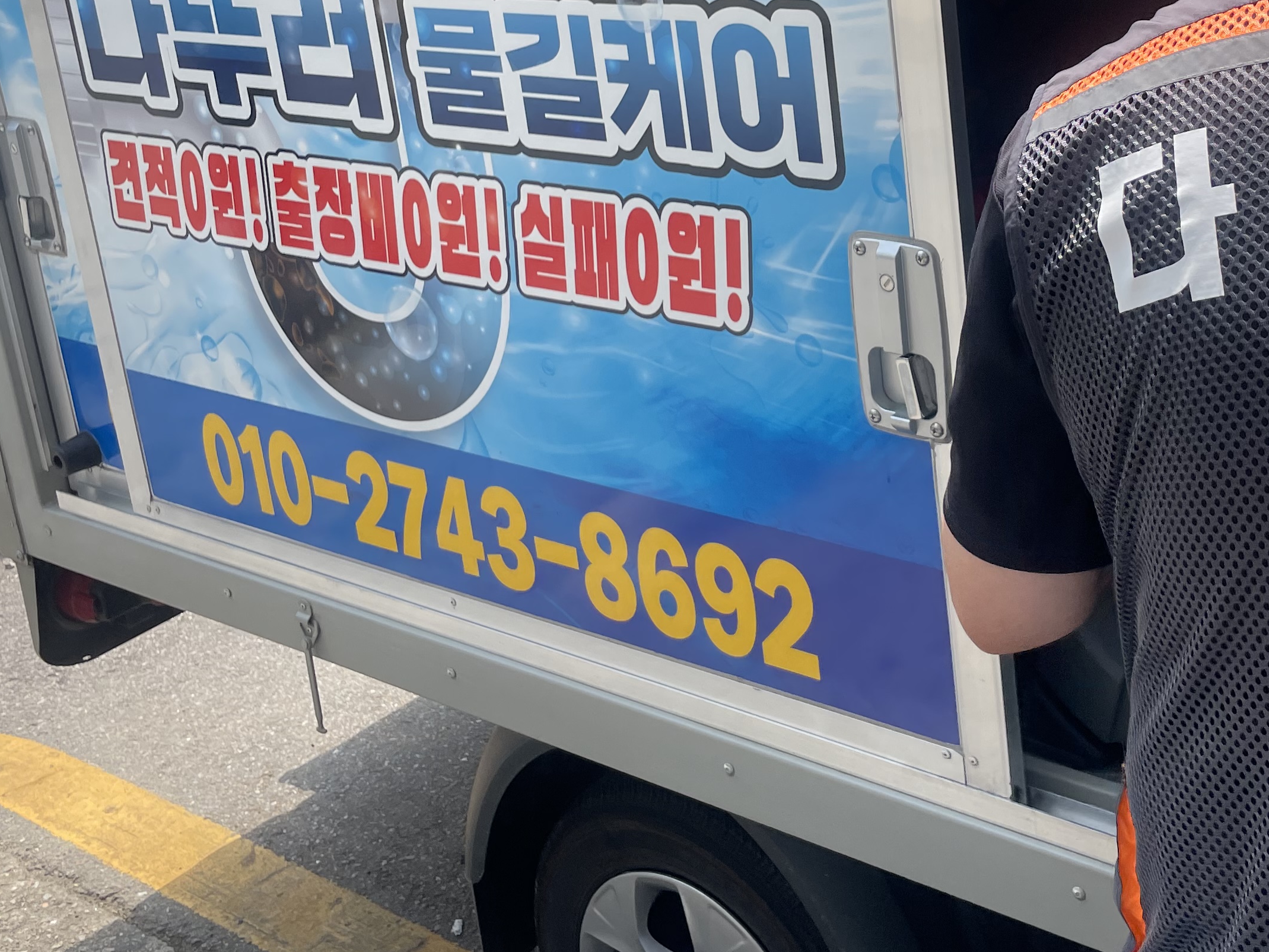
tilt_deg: -9.6
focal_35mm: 49
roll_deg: +3.7
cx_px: 923
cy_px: 171
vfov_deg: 28.9
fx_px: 1797
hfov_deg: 38.1
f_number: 1.6
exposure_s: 1/1159
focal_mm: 4.2
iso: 32
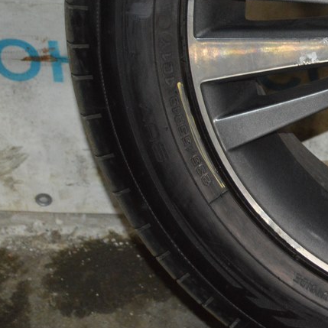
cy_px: 104
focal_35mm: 146
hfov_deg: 11.7
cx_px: 379
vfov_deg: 11.9
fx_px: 1565
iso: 2800
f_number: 5.3
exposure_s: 1/60
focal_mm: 48
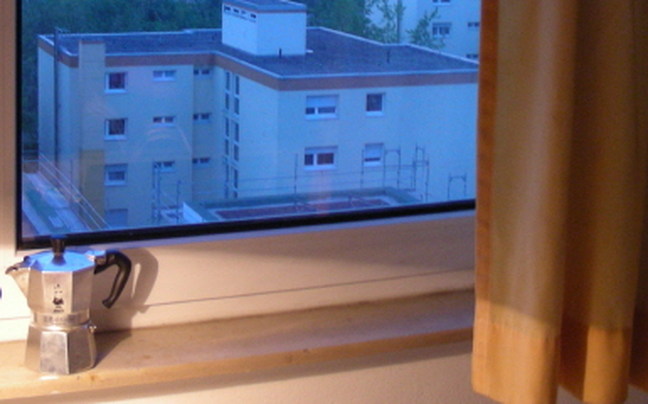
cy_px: 32
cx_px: 251
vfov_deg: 19.0
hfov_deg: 30.5
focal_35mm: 67
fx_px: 1182
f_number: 3.5
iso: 200
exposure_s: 1/14.8
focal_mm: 6.3
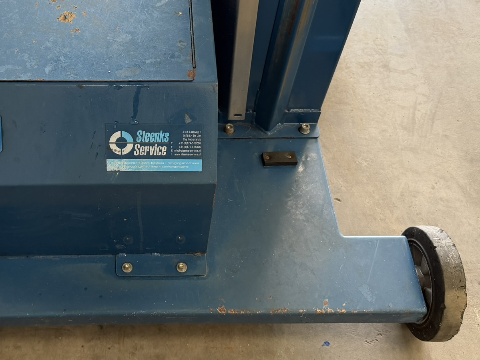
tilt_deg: -54.2
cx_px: 162
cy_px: 148
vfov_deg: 35.0
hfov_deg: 45.1
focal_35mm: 41
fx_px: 568
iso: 200
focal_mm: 6.76
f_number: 1.78
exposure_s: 1/69
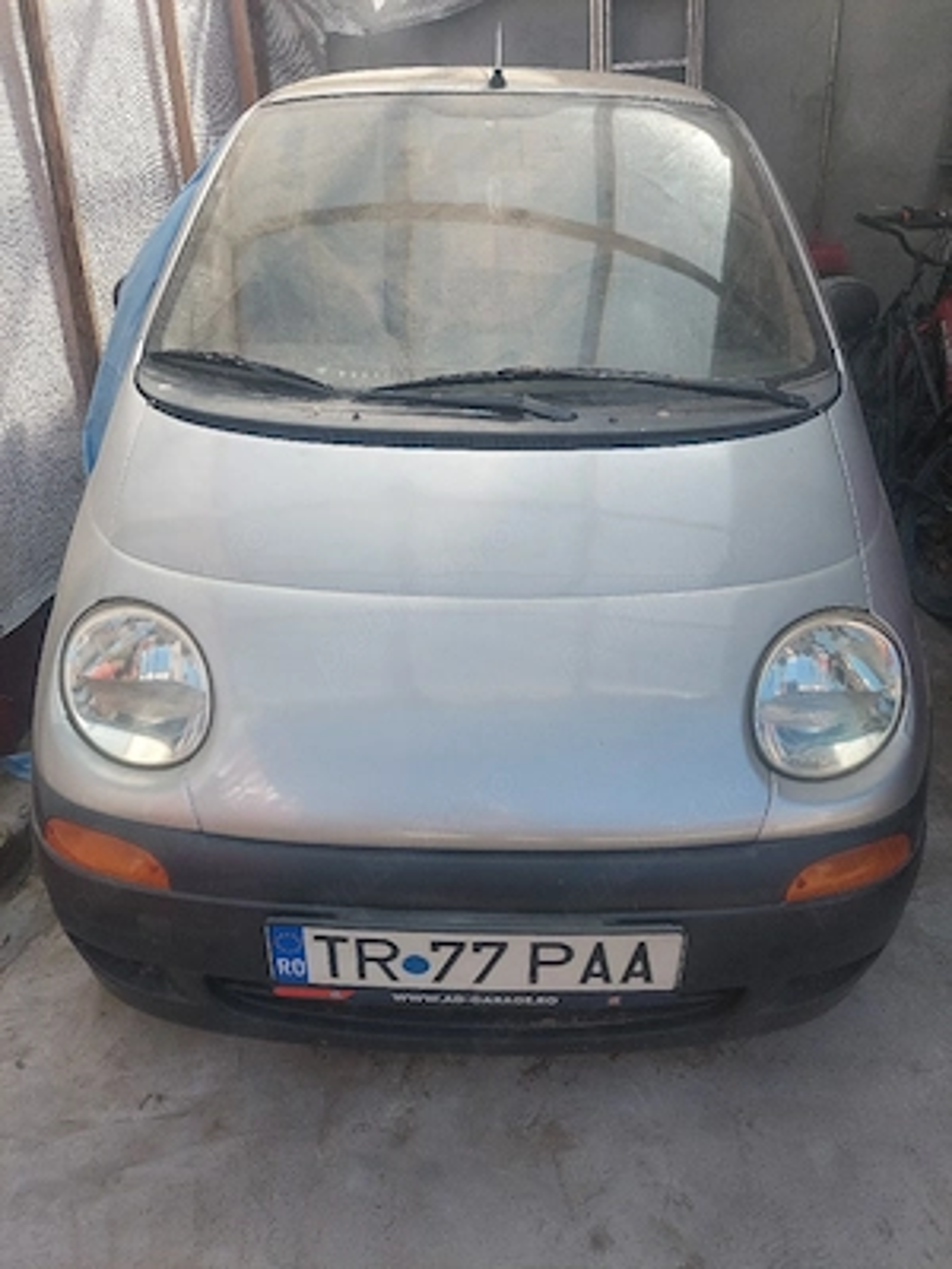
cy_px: 634
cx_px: 476
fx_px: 880
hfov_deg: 56.8
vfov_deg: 71.6
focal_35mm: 24
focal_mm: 5.23
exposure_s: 1/400
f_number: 1.8
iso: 40
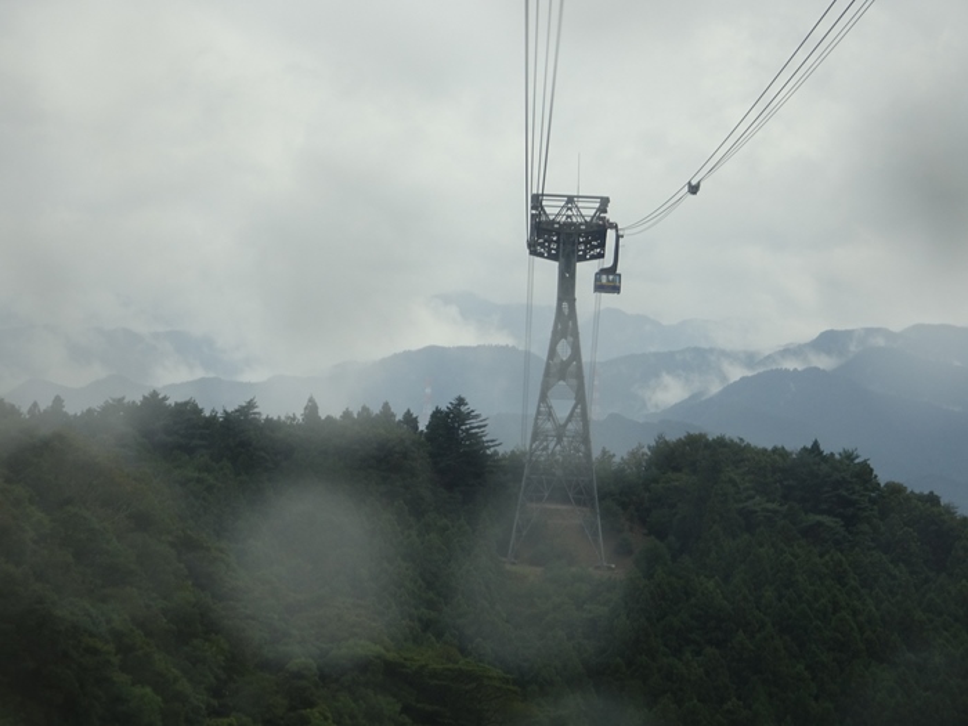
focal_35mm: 115
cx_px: 484
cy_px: 363
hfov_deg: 17.1
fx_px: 3216
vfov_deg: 12.9
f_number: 5.6
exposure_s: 1/125
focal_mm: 19.68
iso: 80
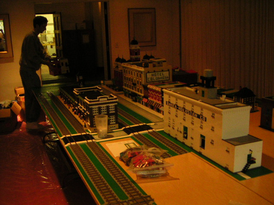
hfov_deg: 46.8
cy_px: 102
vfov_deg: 36.0
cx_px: 137
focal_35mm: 40
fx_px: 317
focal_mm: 5.3
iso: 400
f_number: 2.9
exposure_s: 1/90
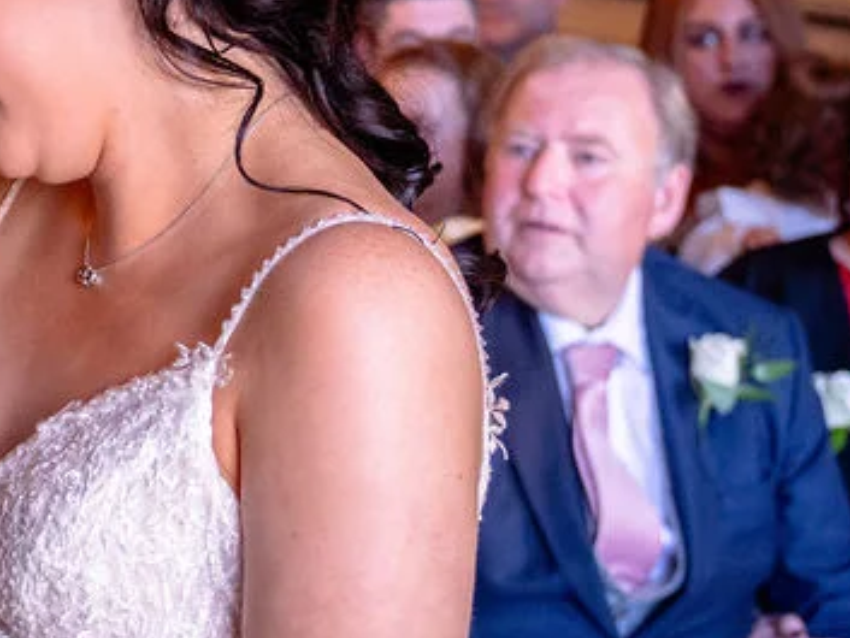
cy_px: 153
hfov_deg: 15.7
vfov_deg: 12.6
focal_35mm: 117
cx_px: -366
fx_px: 2874
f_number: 2.8
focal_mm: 28
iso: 1250
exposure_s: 1/200
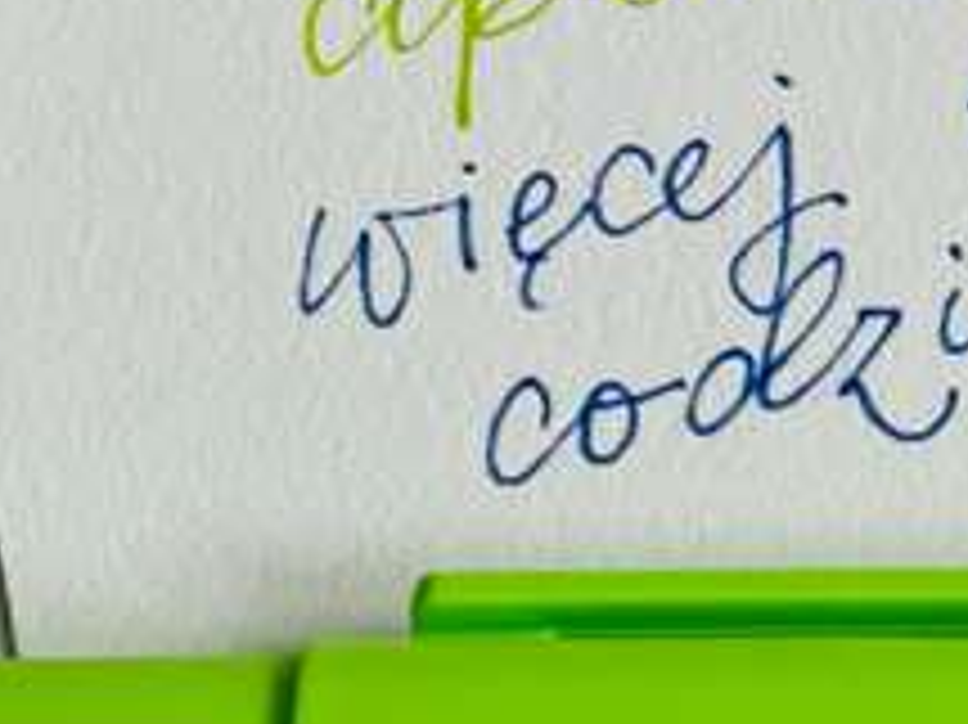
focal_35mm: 218
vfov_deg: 6.8
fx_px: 6093
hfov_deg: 8.7
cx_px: 1805
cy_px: -61
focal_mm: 6
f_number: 2
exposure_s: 1/122
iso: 100
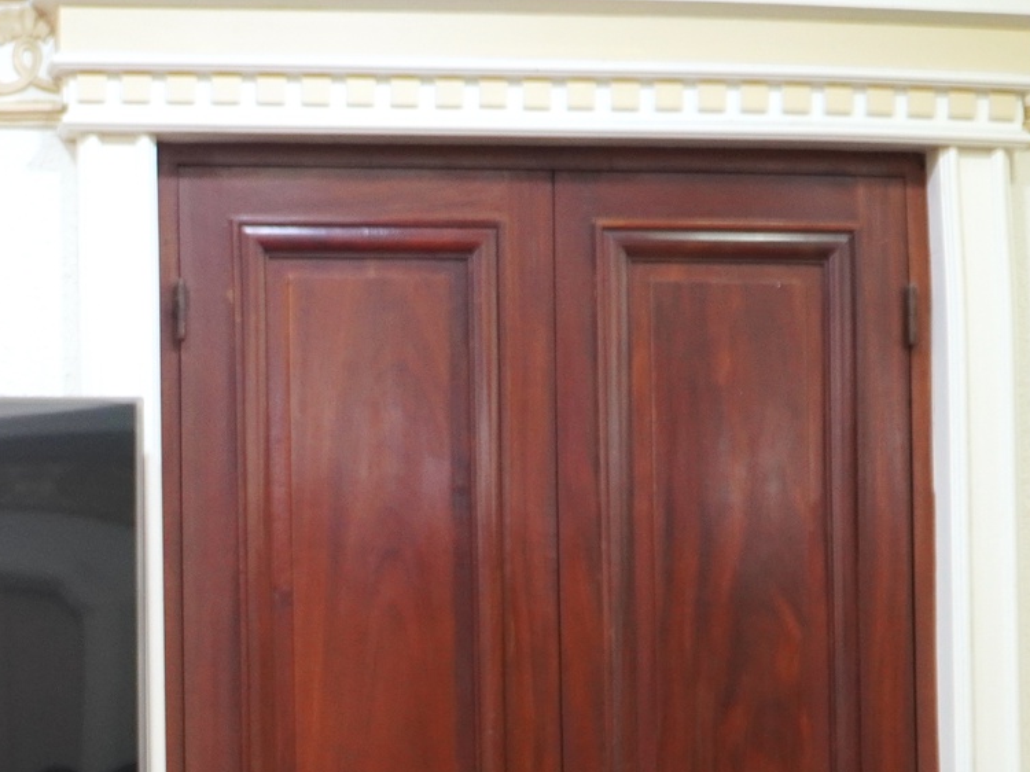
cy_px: 905
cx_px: -155
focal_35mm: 100
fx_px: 2975
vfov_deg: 14.4
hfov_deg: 18.7
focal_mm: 26
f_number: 4
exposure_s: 1/40
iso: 800
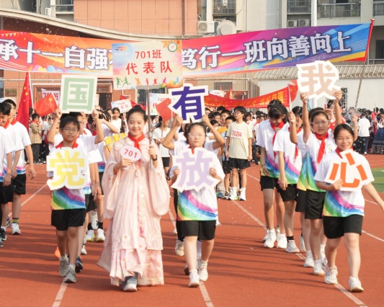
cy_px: 144
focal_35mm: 138
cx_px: 133
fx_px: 1568
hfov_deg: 13.9
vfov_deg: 11.2
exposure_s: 1/1000
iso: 800
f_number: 7.1
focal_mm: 98
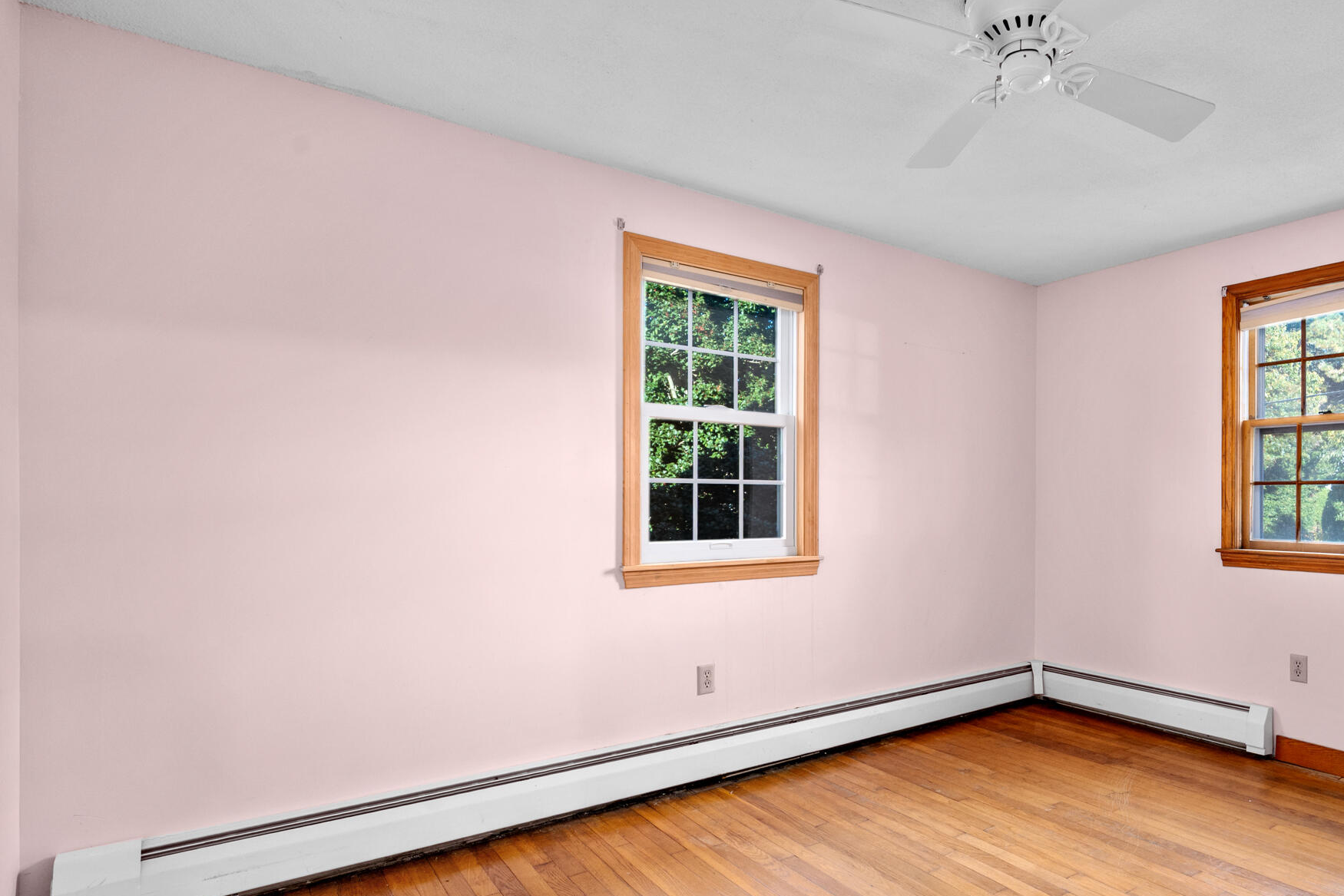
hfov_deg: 79.1
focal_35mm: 21
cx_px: 905
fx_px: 773
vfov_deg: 60.2
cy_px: 454
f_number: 8
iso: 400
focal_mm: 14.5
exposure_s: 1/2.5
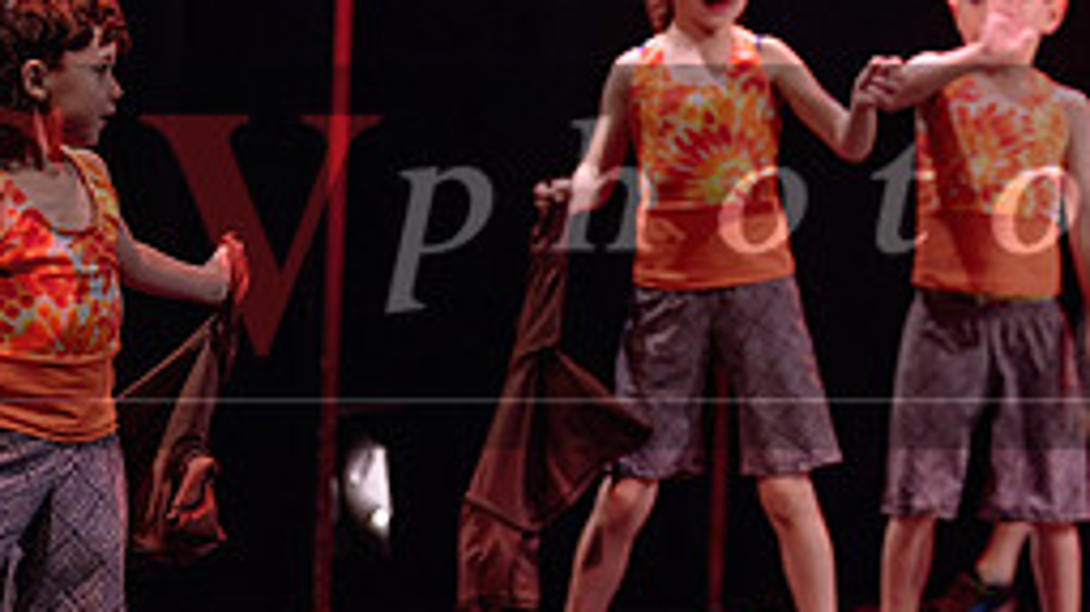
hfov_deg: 5.8
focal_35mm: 369
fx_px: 10657
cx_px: 1146
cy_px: 102
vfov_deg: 3.3
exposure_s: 1/320
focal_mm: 155
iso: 1600
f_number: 2.8
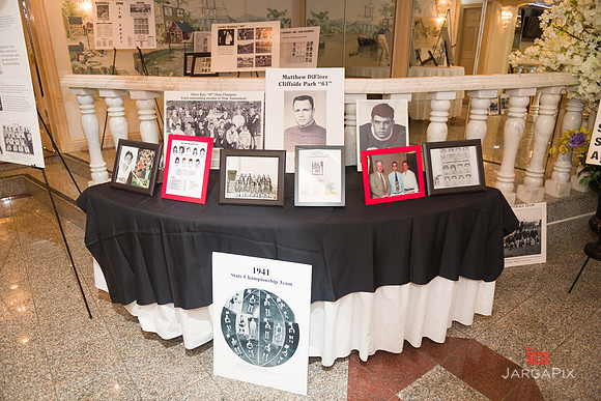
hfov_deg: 73.7
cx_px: 300
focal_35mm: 24
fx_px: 401
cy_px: 200
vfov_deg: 53.2
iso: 1000
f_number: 3.2
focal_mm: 24
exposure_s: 1/125
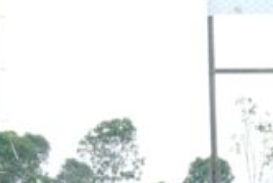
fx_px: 1404
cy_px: 291
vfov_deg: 7.3
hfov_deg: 10.3
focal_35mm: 185
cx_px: 531
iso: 400
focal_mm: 30
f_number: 13
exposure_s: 1/100
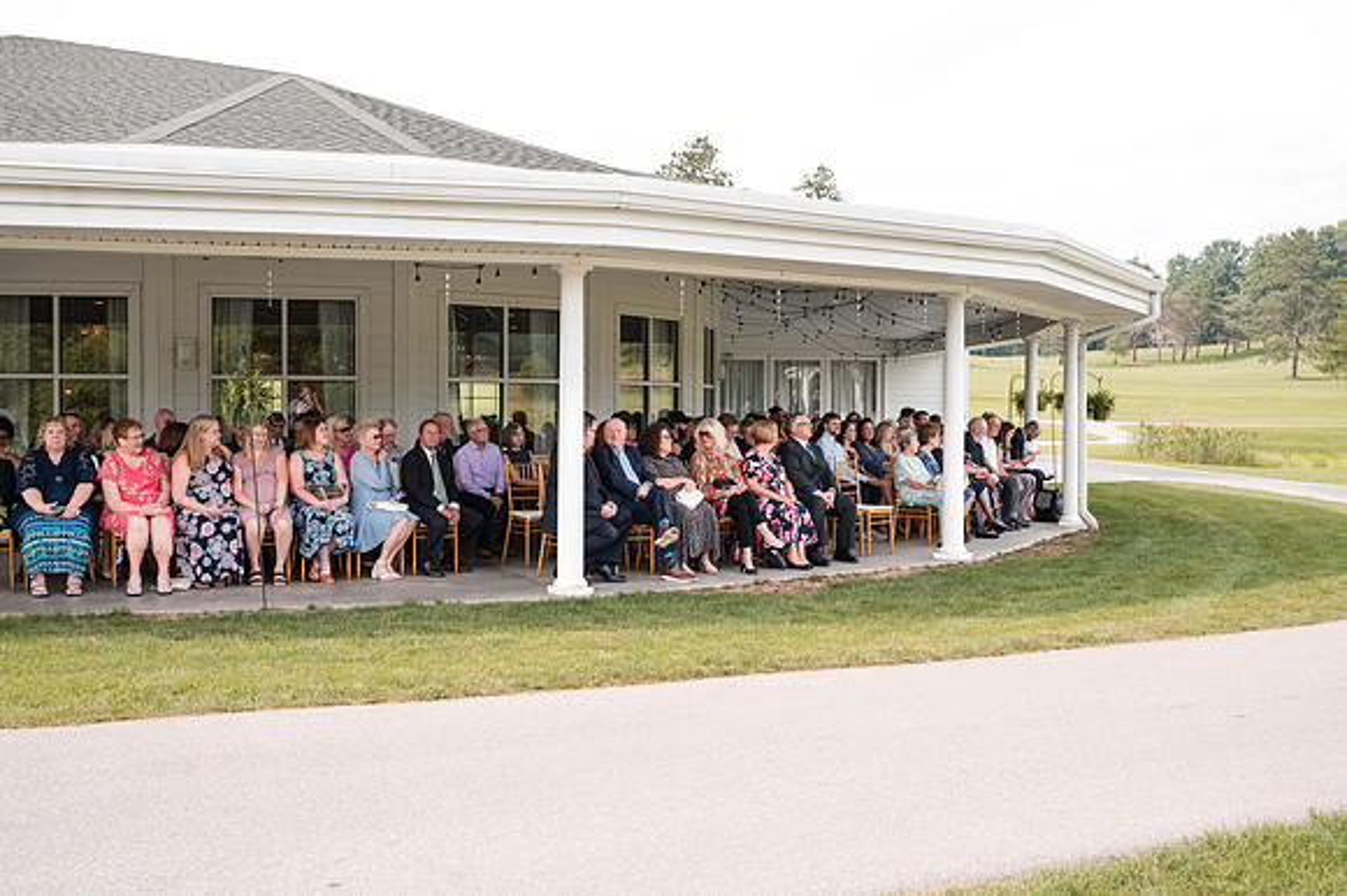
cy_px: 448
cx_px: 670
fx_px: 1437
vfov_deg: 34.6
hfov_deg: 50.2
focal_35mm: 38
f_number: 4.5
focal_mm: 35
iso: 80
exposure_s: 1/160
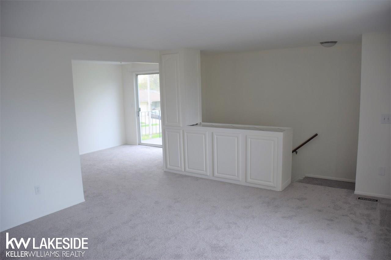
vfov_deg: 47.9
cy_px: 130
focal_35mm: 27
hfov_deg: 67.4
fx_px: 293
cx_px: 196
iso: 400
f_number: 4
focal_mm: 18
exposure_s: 1/60
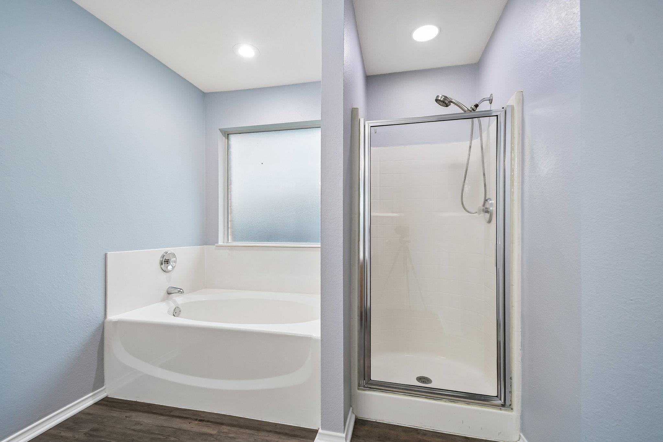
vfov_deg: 77.3
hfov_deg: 100.4
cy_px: 221
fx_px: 276
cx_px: 332
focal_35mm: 15
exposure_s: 1/25
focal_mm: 10
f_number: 8
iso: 400
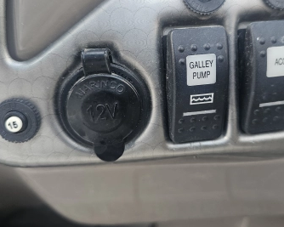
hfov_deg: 48.9
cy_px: 87
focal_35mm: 37
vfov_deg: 39.9
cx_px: 165
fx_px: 311
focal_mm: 6.3
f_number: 1.7
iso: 160
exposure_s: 1/180
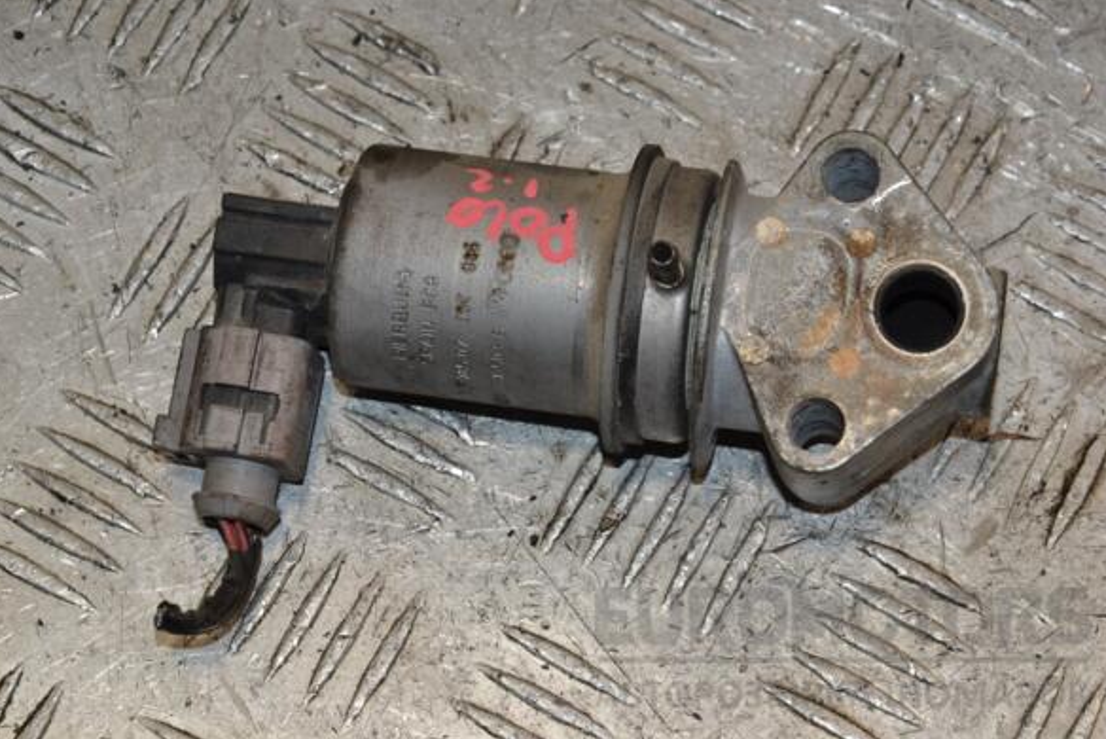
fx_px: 3550
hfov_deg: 17.7
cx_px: 559
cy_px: 364
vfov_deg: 11.9
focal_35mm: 116
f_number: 9
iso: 800
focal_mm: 75
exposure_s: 1/200
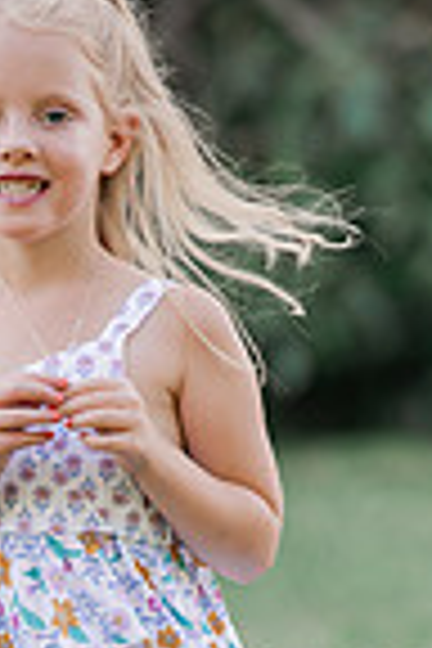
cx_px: 22
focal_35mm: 627
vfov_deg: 3.3
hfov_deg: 2.2
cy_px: 716
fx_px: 11285
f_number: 4.5
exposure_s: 1/200
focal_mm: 200
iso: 320
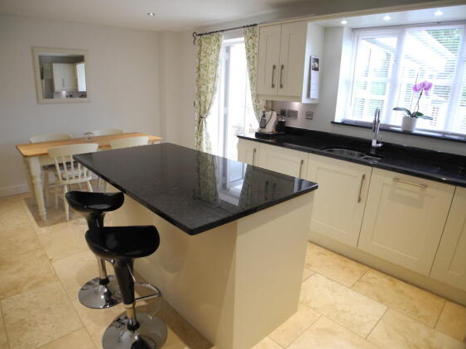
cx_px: 235
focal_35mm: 29
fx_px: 390
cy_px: 180
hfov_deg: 61.7
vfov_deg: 48.2
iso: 205
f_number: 2.8
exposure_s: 1/30
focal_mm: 6
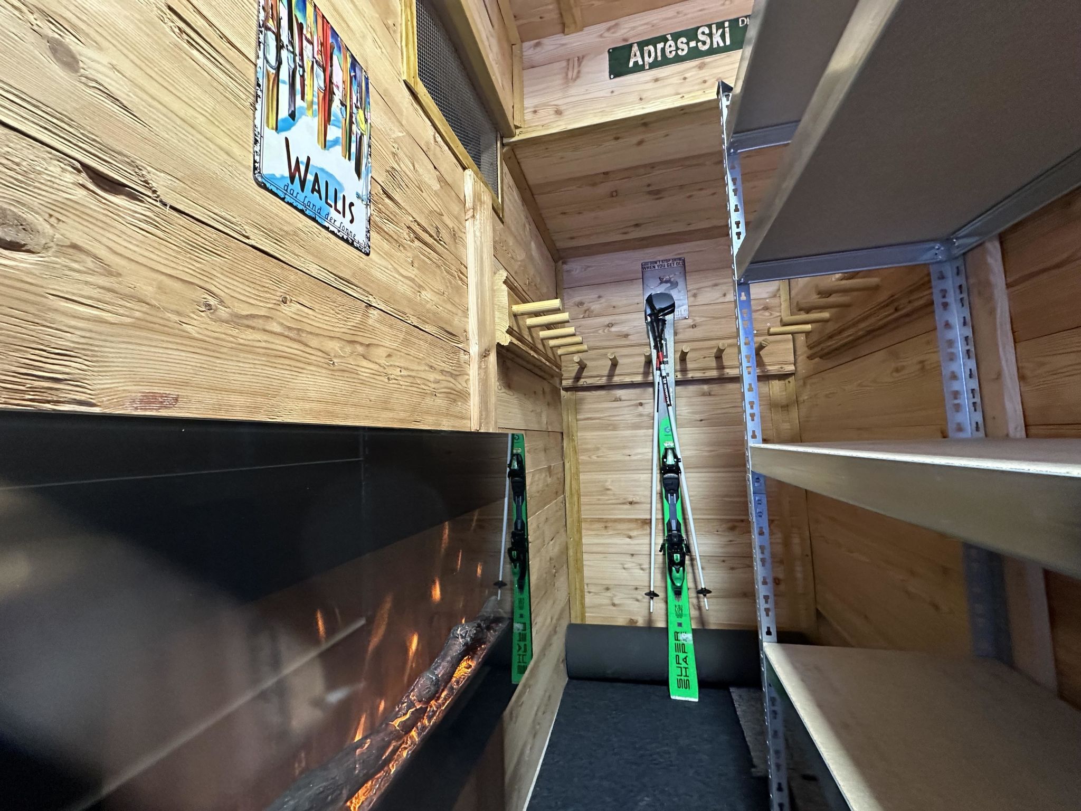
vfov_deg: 85.7
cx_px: 540
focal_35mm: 14
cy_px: 406
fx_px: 437
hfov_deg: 102.1
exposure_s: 1/50
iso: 640
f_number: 2.2
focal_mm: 2.22
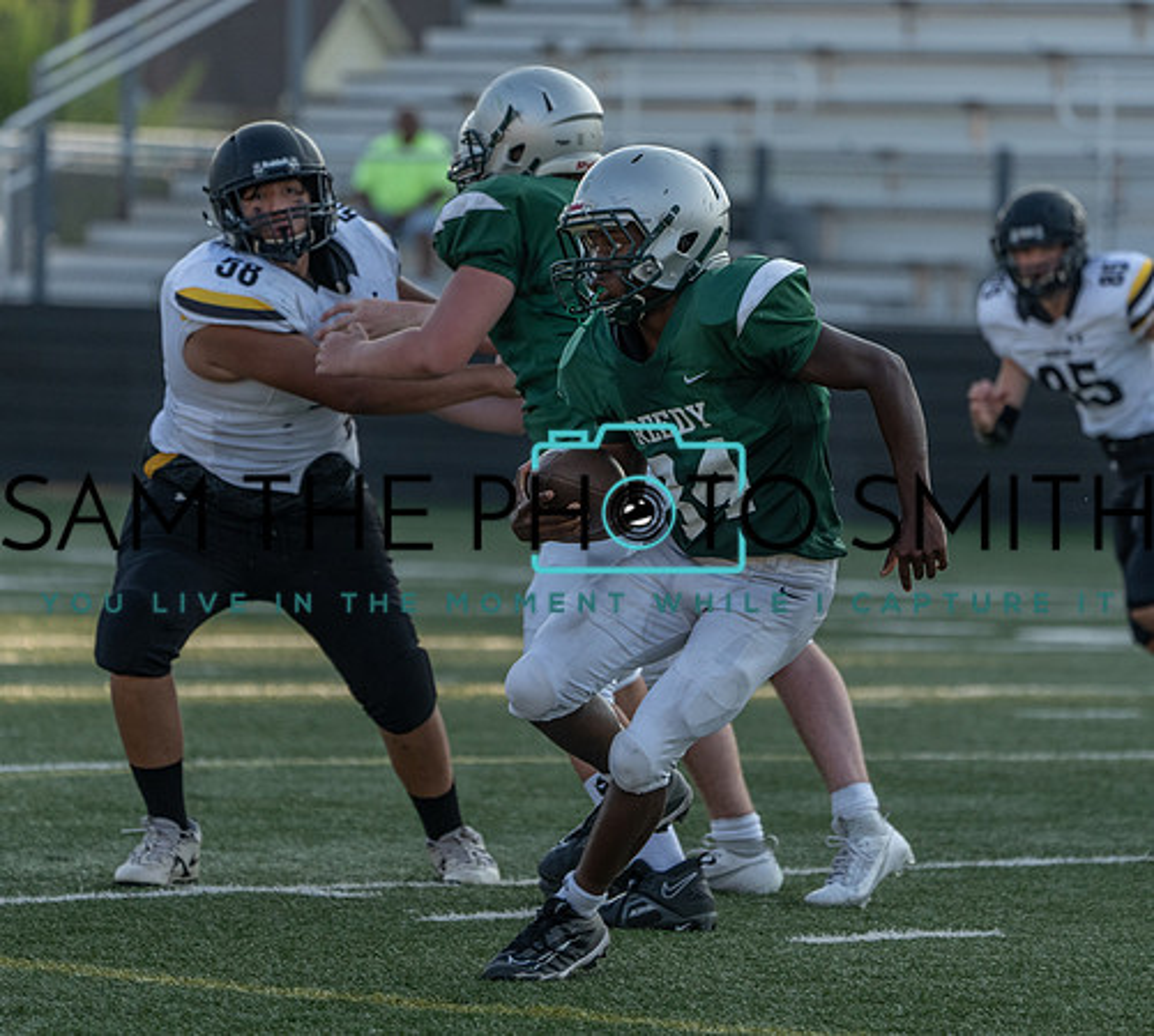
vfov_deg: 4.5
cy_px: 513
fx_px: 13235
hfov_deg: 5.0
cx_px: 640
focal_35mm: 369
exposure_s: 1/1250
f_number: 5.6
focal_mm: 288
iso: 1000
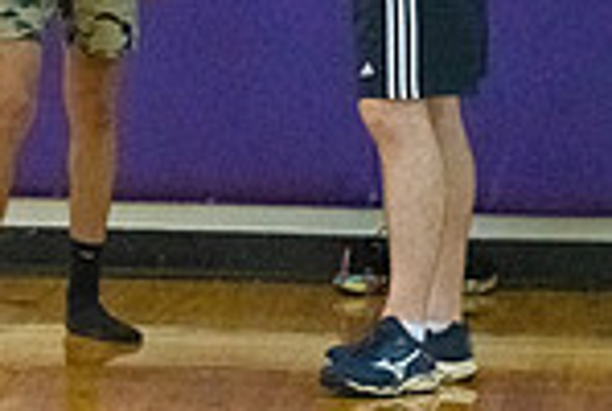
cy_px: 64
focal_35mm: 563
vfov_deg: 2.5
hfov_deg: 3.6
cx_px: -255
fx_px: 9590
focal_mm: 145
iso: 6400
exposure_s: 1/640
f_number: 4.5
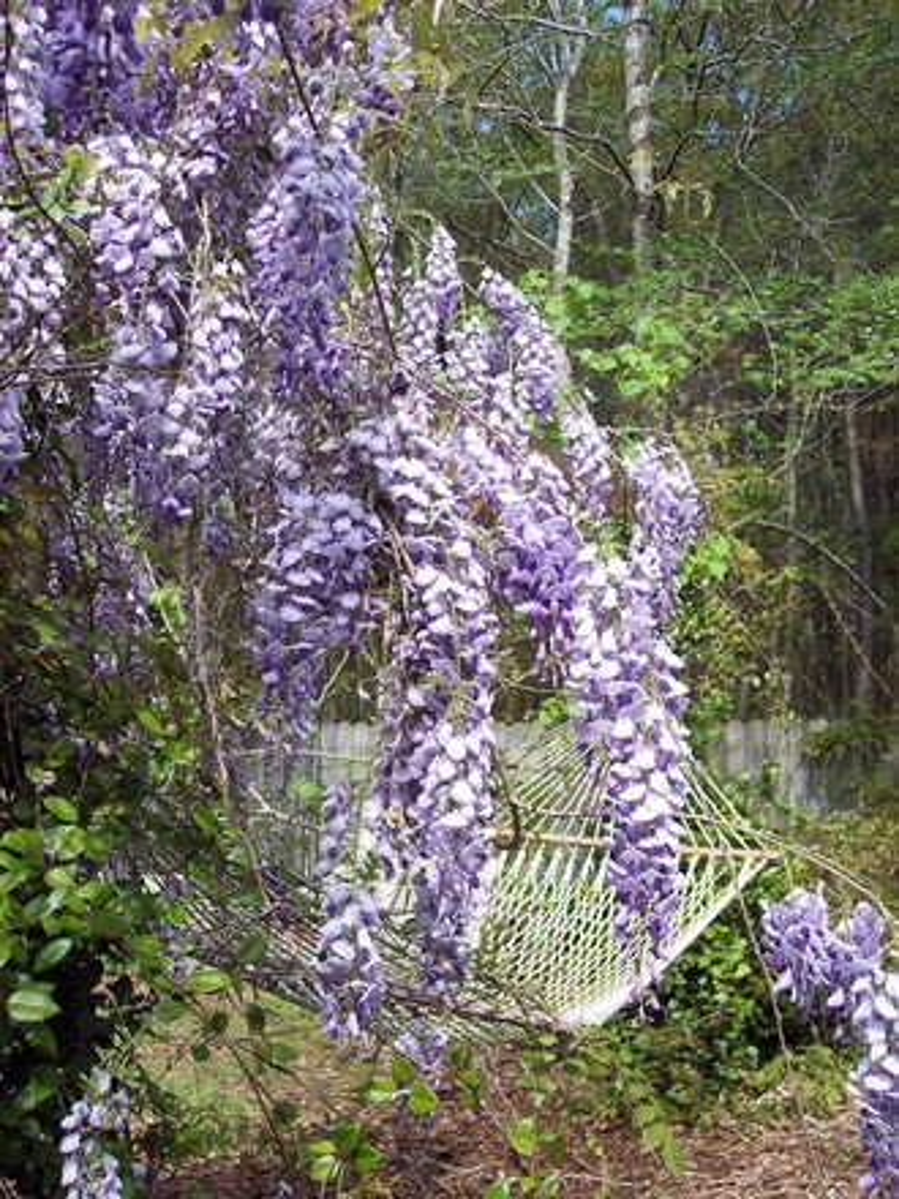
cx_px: 450
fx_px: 1350
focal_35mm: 39
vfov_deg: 47.9
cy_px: 600
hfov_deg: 36.8
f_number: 3.4
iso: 100
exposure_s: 1/350
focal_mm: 8
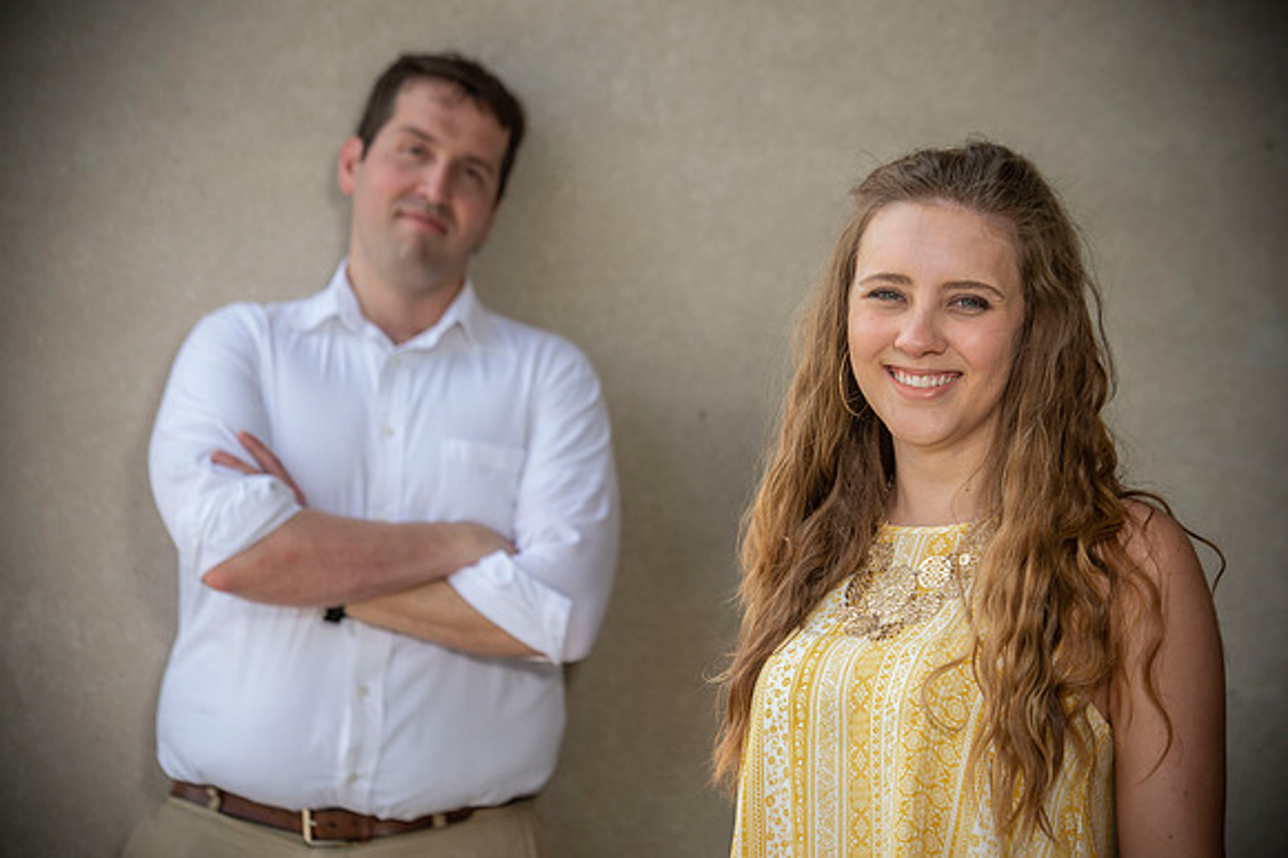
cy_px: 429
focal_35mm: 122
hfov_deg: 16.8
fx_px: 4362
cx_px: 644
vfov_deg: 11.2
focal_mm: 122
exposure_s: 1/250
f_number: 6.3
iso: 250
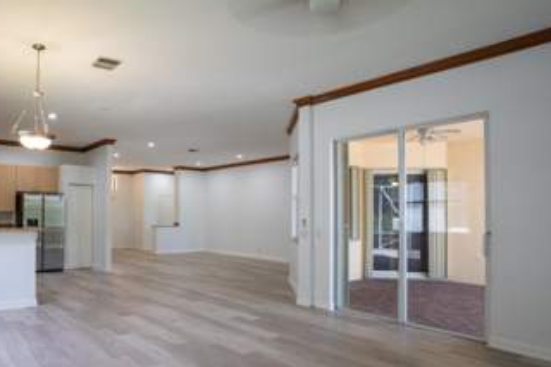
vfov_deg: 52.9
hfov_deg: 72.3
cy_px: 207
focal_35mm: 24
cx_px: 200
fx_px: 367
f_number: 8
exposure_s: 1/6
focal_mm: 16
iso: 100
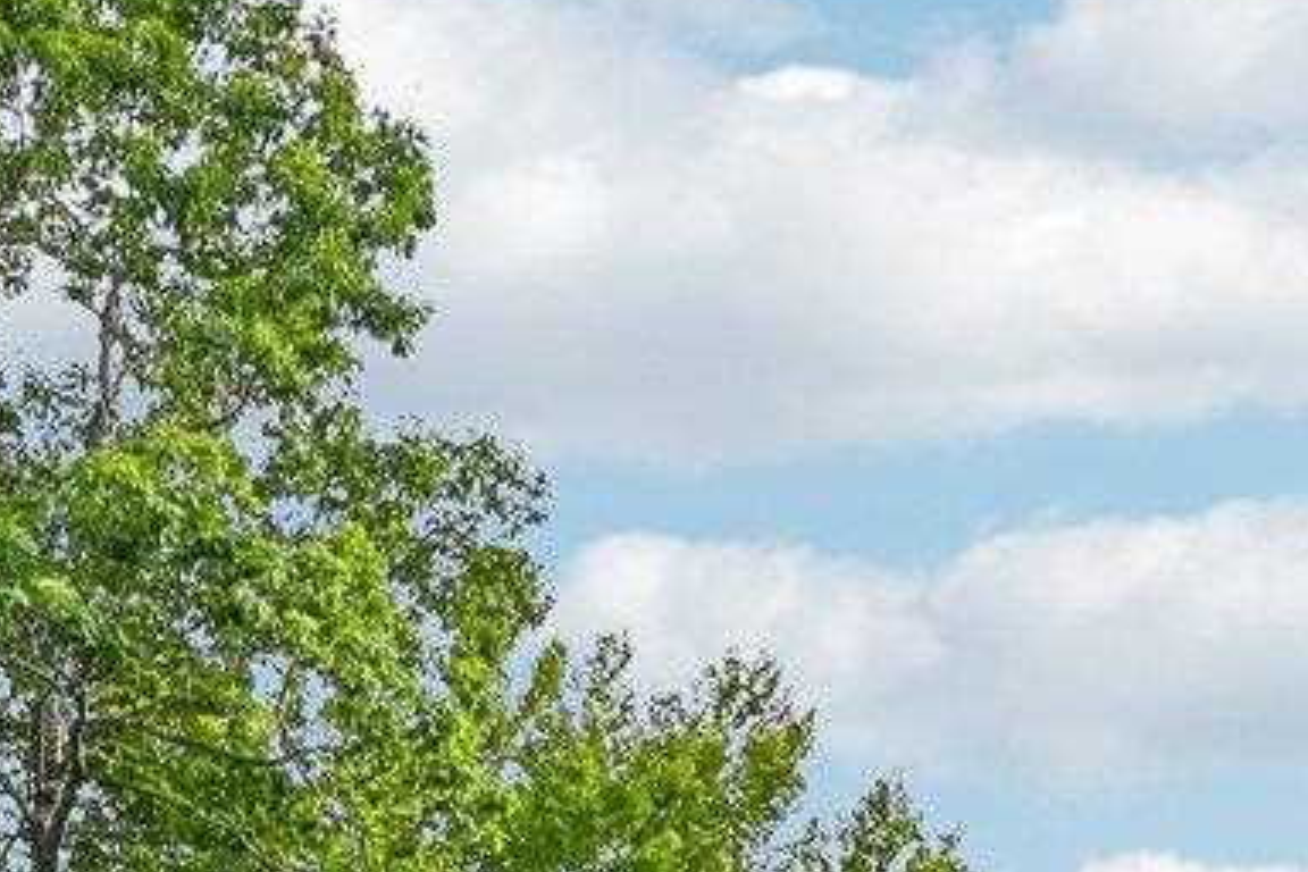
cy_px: 1729
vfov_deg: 12.6
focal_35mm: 96
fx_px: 3488
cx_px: 668
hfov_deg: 21.2
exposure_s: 1/125
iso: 400
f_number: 8
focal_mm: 18
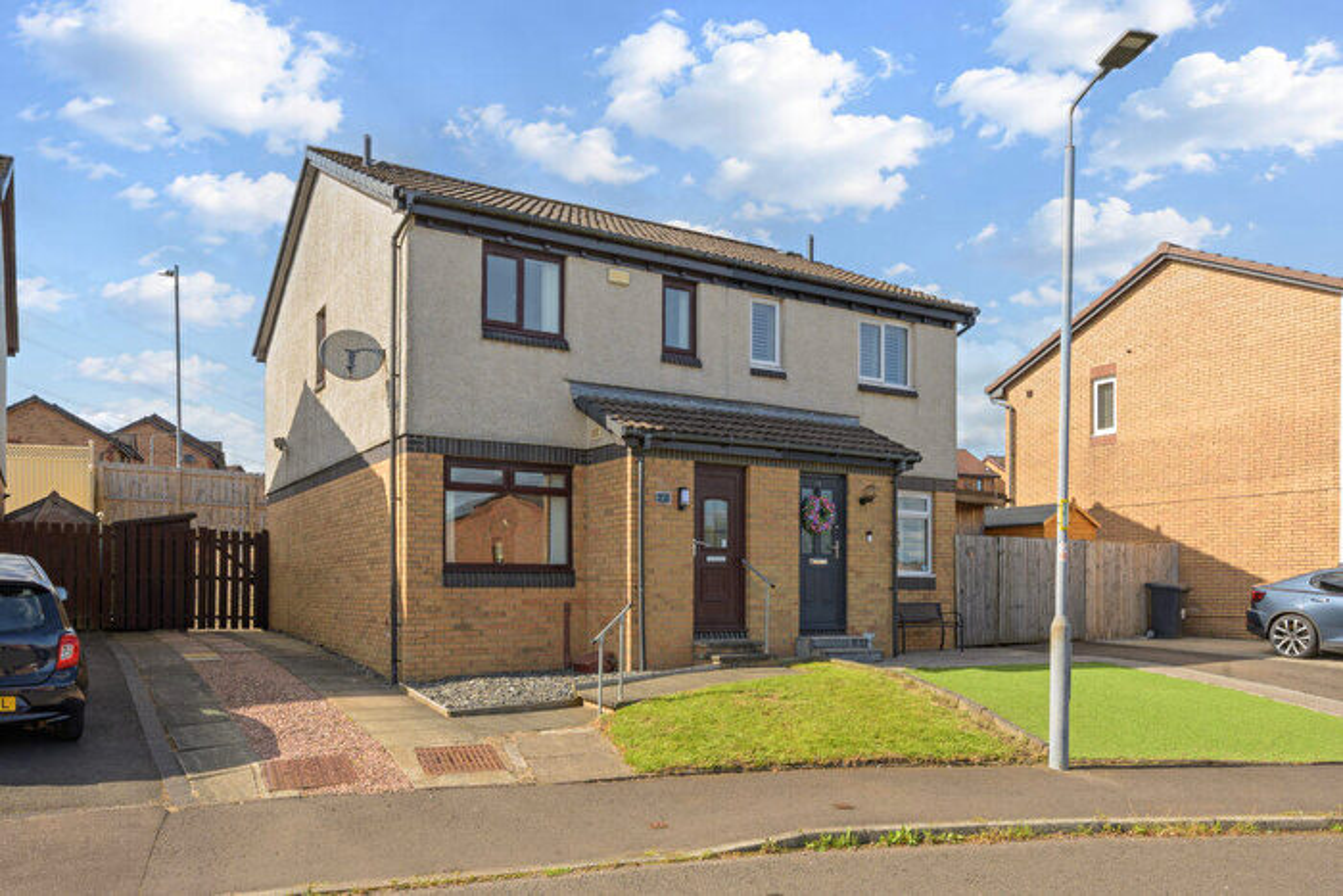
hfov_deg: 82.6
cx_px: 672
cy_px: 448
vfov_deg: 60.7
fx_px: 765
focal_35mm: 20
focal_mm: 20.5
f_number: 13
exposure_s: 1/50
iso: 100
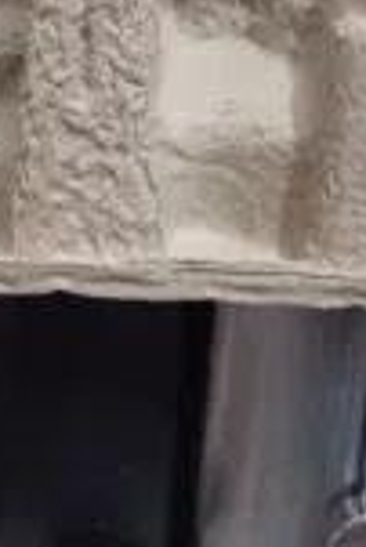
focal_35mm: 69
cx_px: 141
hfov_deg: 19.7
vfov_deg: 29.2
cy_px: 317
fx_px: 1050
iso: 2760
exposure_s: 1/50
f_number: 1.8
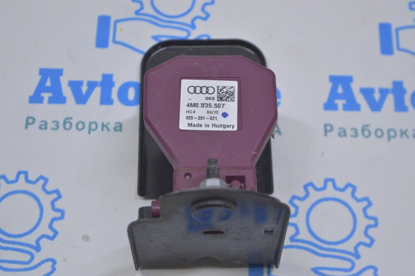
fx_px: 829
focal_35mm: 72
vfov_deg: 18.9
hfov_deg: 28.1
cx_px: 208
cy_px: 138
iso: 400
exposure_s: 1/30
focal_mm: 48
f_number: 5.6
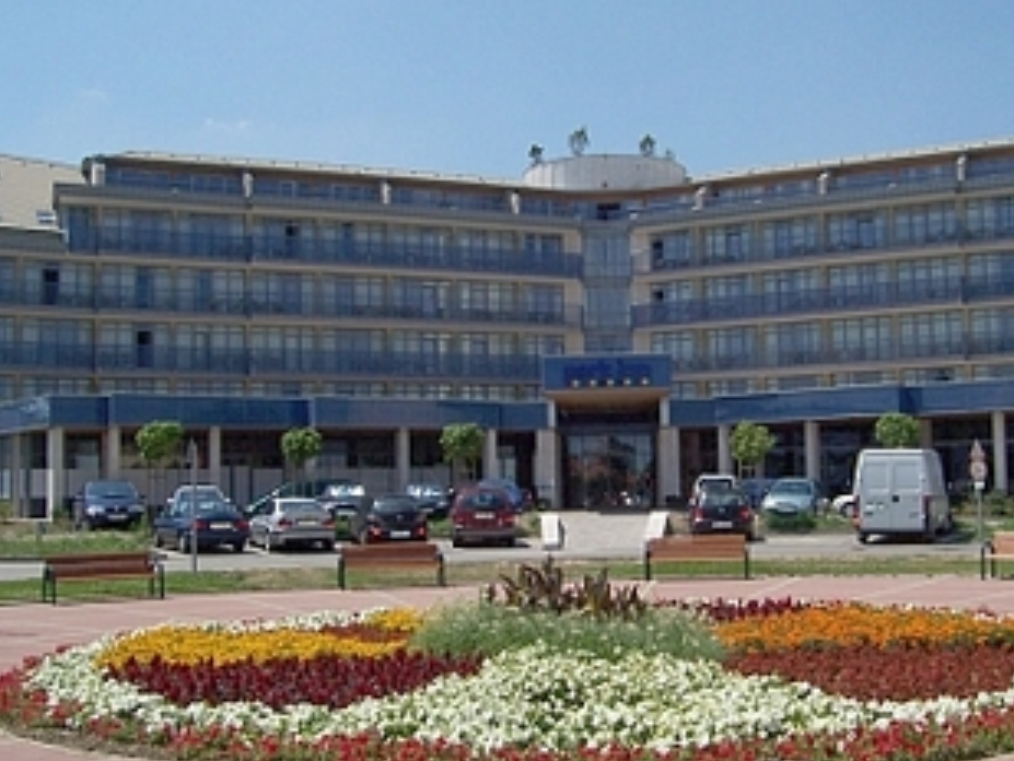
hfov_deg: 42.7
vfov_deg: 32.9
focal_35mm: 44
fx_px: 1289
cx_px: 610
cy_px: 377
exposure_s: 1/1000
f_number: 5.6
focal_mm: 5.6
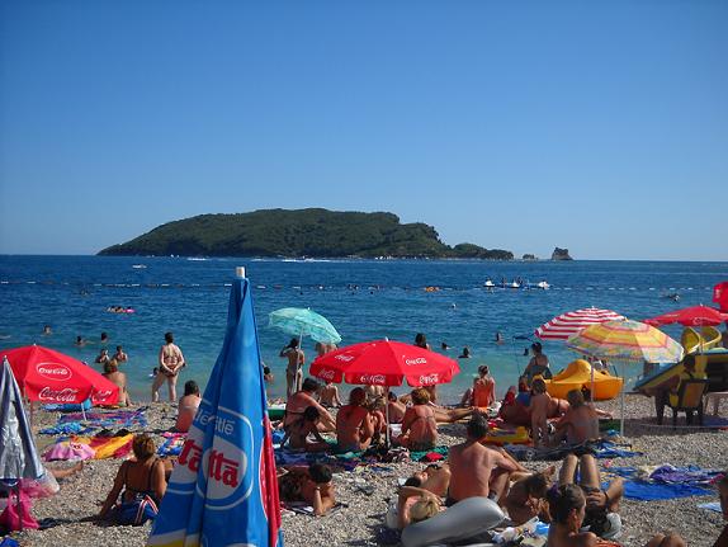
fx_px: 863
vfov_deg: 35.2
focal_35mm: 41
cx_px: 364
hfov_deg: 45.8
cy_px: 274
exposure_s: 1/419
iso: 64
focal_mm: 6.72
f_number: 5.5
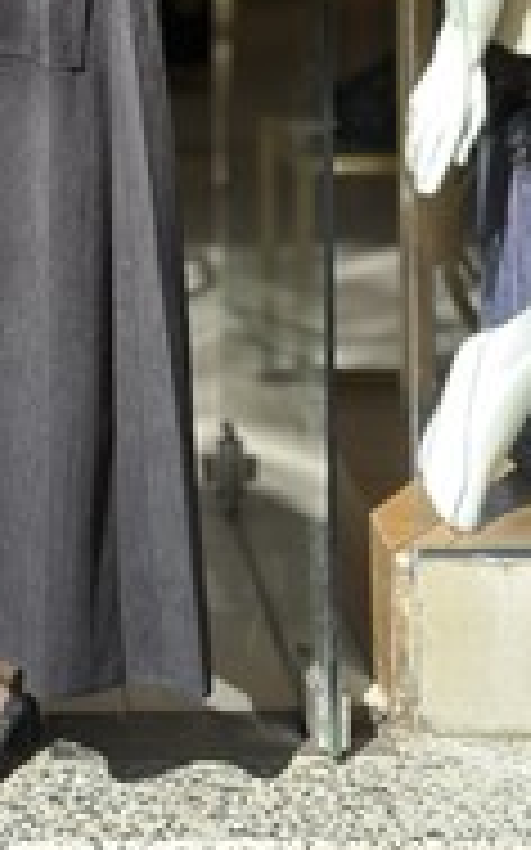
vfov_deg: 14.3
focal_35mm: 140
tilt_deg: -0.7
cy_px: -261
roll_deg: -1.1
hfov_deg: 9.3
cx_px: -58
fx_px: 3244
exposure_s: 1/694
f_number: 1.78
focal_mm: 6.86
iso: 80
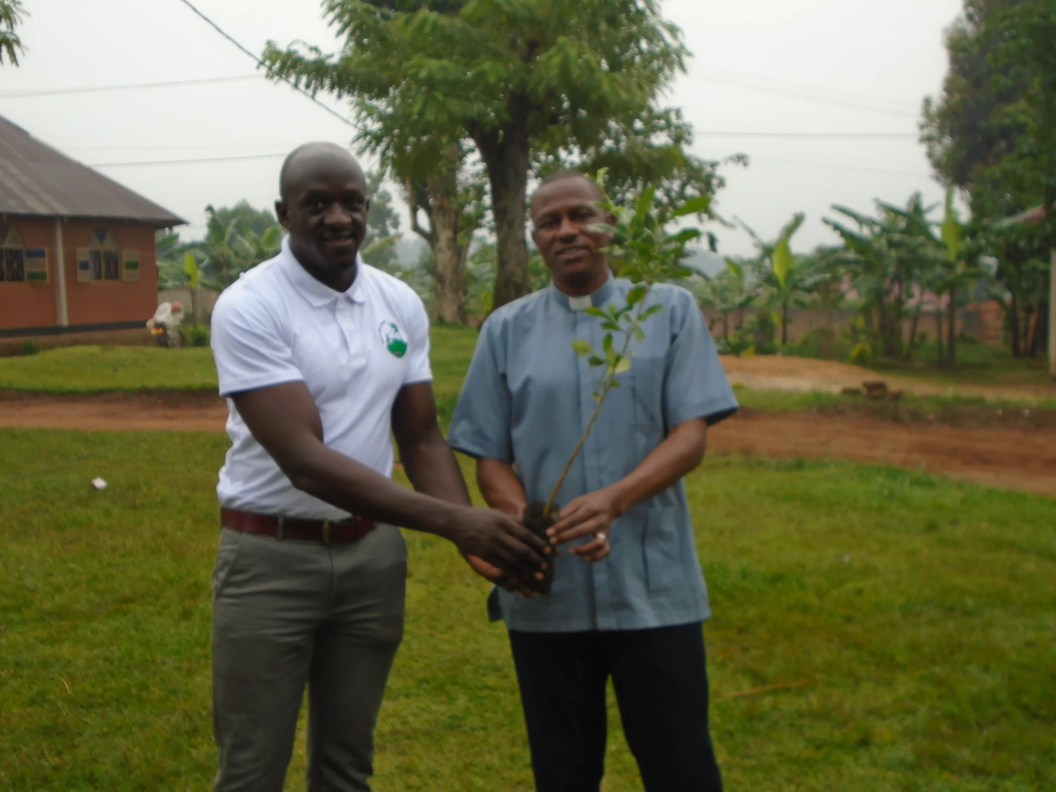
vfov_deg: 34.3
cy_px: 396
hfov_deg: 44.8
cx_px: 528
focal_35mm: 42
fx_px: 1281
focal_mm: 7.4
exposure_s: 1/100
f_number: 4.1
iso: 100
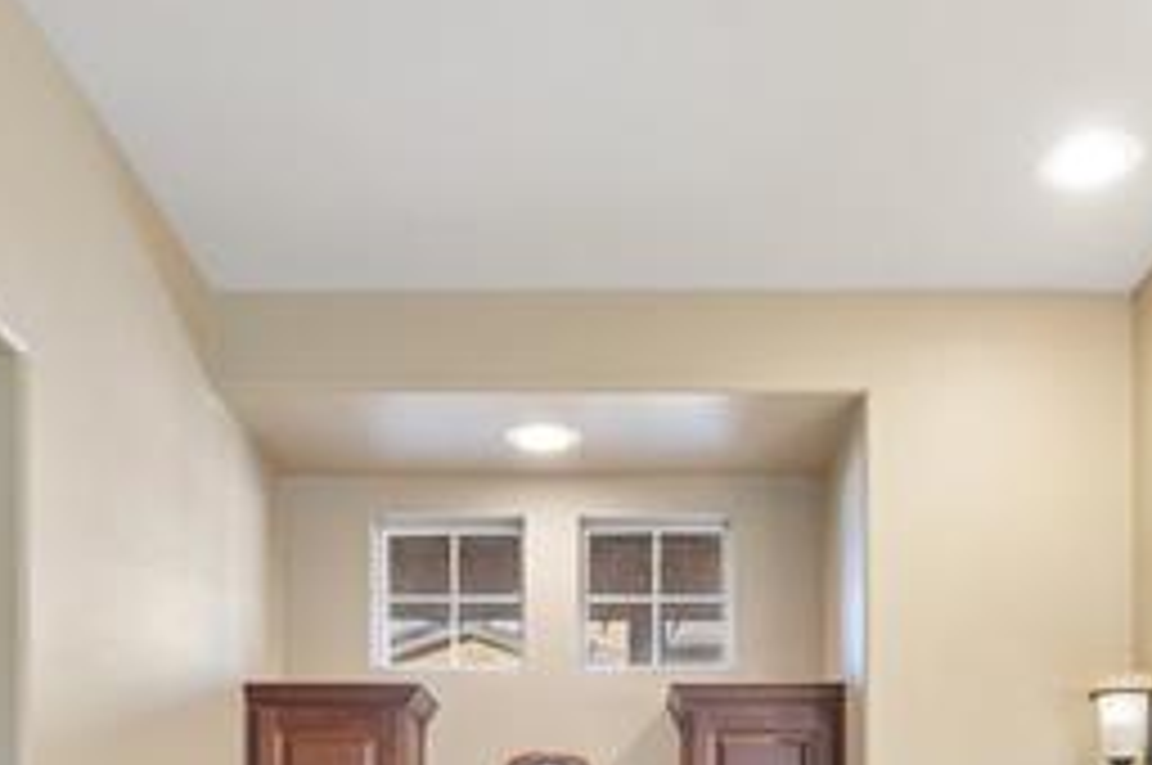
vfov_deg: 28.9
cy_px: 914
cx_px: 621
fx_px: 1278
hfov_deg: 48.5
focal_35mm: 40
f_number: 6.3
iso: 500
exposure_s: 1/8
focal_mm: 16
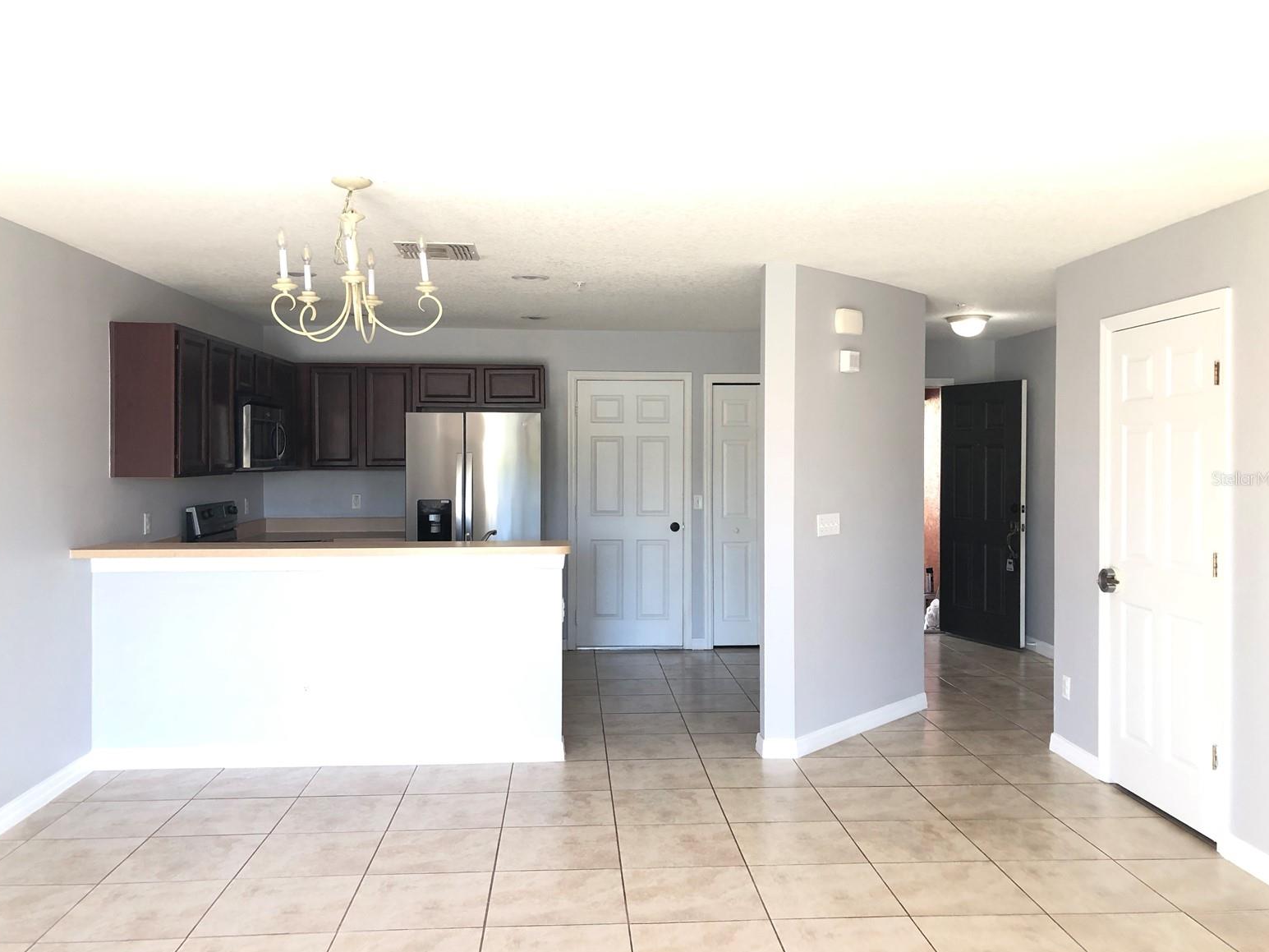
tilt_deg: -1.1
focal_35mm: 29
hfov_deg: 61.7
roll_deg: -0.5
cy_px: 478
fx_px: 1063
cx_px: 632
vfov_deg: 48.2
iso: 40
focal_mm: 3.99
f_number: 1.8
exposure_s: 1/30
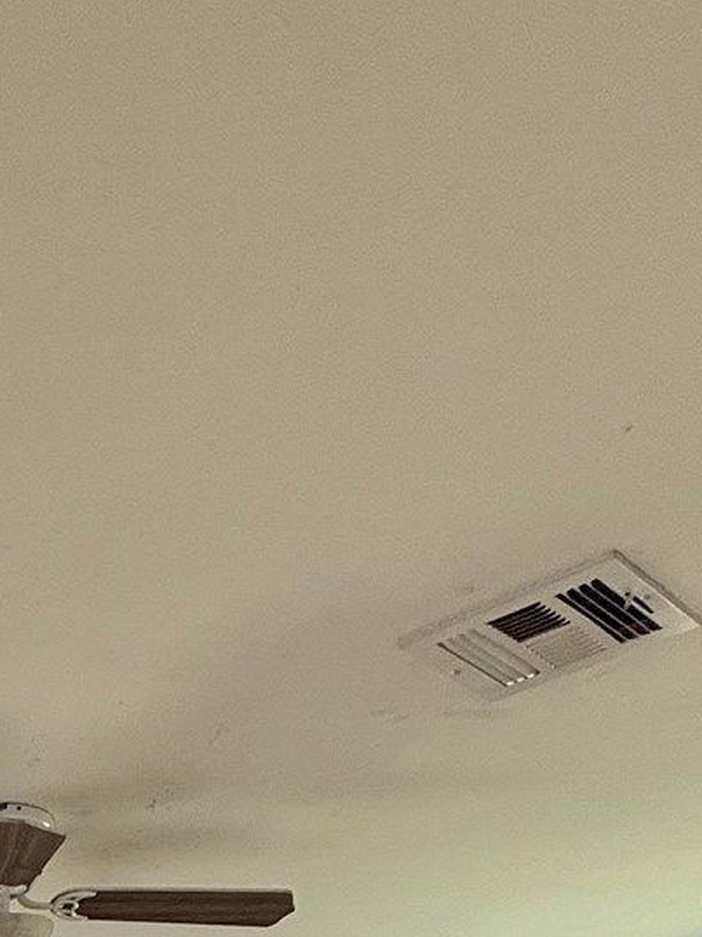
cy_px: 1648
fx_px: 1353
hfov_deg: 23.6
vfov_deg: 22.9
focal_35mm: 50
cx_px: -329
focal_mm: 2.22
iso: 100
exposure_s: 1/99
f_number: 2.2
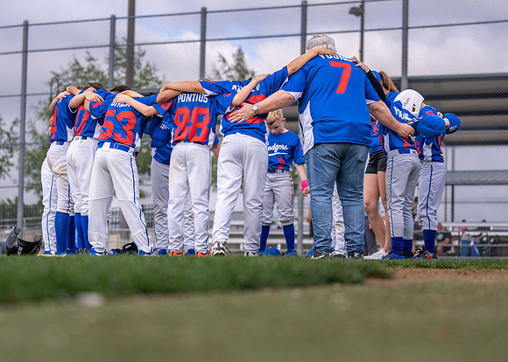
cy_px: 190
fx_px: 1205
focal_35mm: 84
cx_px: 211
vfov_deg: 17.1
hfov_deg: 23.8
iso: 100
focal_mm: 70
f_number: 2.8
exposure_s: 1/1000
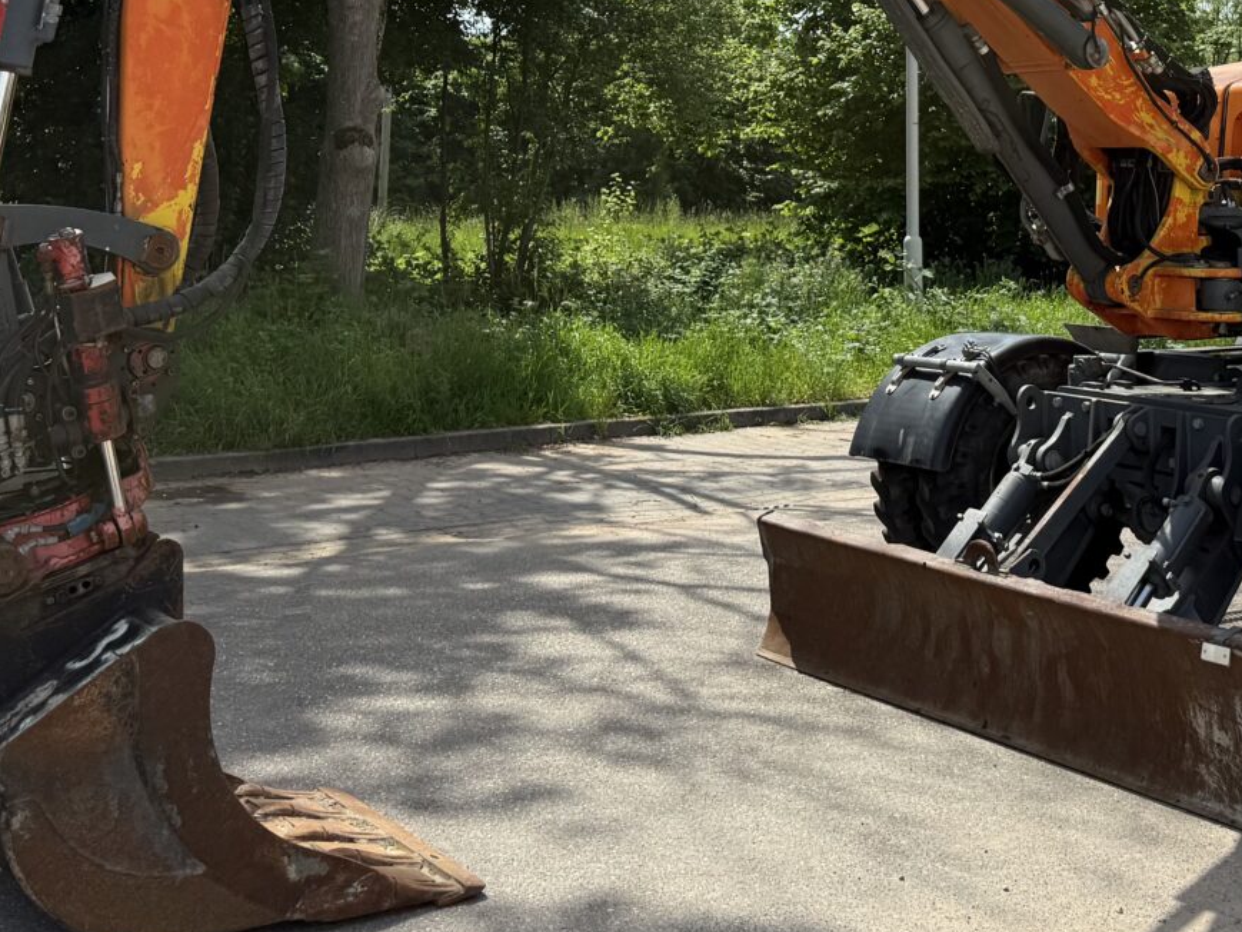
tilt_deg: +8.8
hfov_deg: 35.8
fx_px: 1902
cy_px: -59
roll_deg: +0.6
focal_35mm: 53
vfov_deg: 25.7
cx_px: 820
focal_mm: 6.76
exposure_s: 1/4975
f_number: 1.78
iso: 80
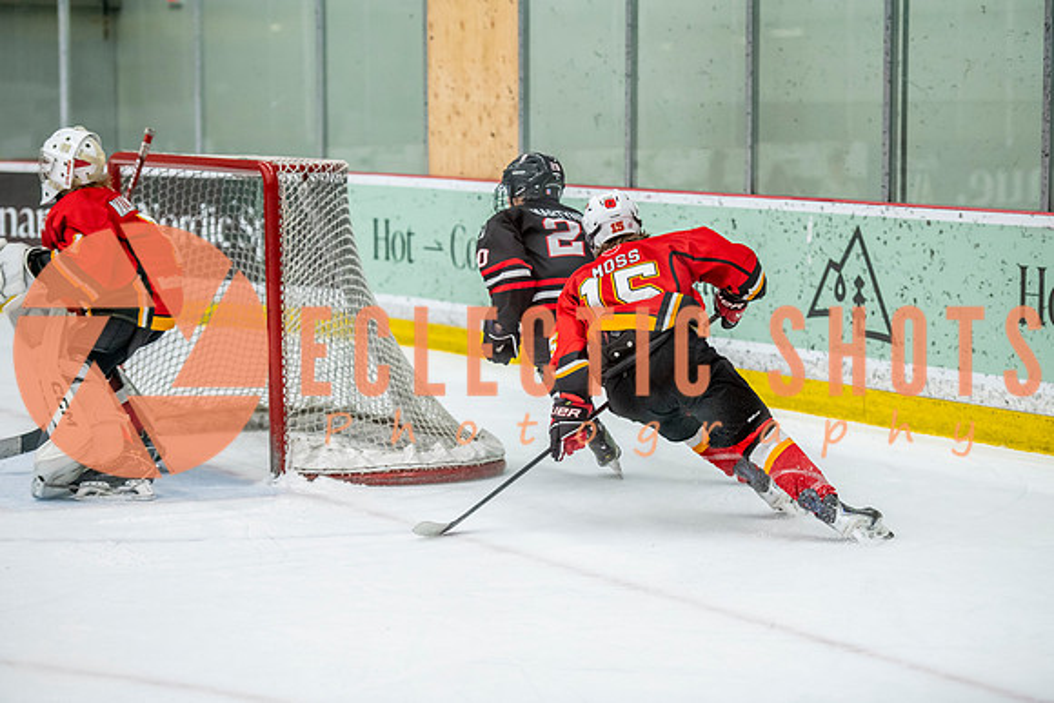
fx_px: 3448
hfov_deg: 17.4
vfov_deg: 11.6
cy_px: 351
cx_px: 548
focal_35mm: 118
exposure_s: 1/640
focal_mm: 110
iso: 2000
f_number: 3.2
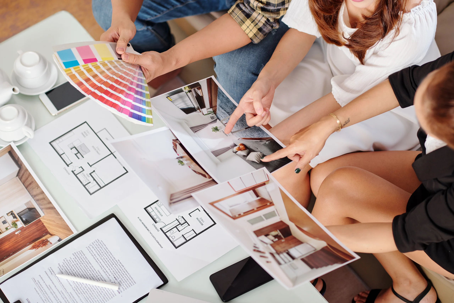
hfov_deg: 23.9
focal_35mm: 85
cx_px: 227
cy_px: 152
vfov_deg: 16.1
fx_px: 1072
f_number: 2.8
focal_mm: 85
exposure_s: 1/200
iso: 400
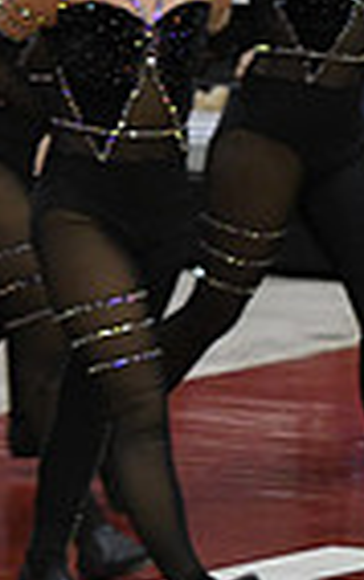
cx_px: 1145
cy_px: 178
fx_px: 13860
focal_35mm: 875
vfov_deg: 2.4
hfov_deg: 1.5
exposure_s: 1/400
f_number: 2.8
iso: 3200
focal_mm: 140
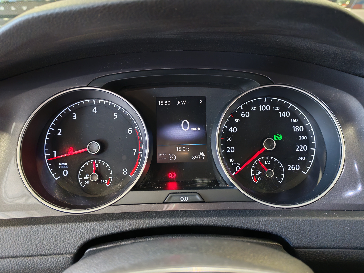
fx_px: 326
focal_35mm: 31
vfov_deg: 45.4
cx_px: 182
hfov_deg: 58.4
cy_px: 136
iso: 1000
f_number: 1.9
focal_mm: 6.12
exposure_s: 1/50
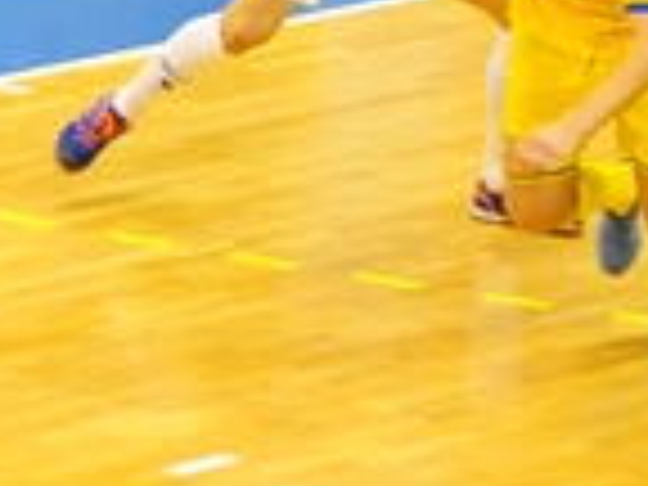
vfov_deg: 2.6
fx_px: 10726
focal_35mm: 573
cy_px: -50
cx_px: 119
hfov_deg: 3.5
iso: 4000
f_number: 5.6
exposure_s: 1/250
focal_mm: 135
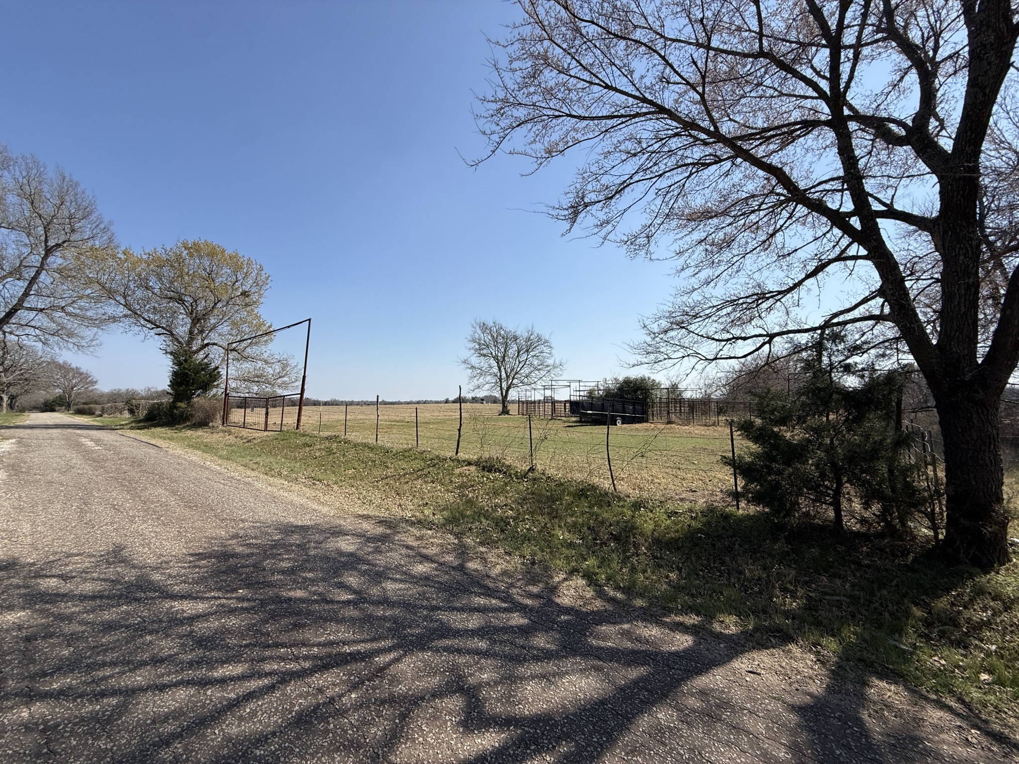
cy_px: 382
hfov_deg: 102.1
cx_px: 510
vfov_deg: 85.7
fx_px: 412
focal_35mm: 14
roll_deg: +0.7
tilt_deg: +4.0
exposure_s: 1/2976
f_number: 2.2
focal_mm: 2.22
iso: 50
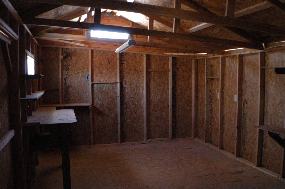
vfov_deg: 28.9
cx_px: 142
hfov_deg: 42.4
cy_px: 94
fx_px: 368
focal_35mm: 46
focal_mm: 31
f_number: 3.8
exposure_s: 1/50
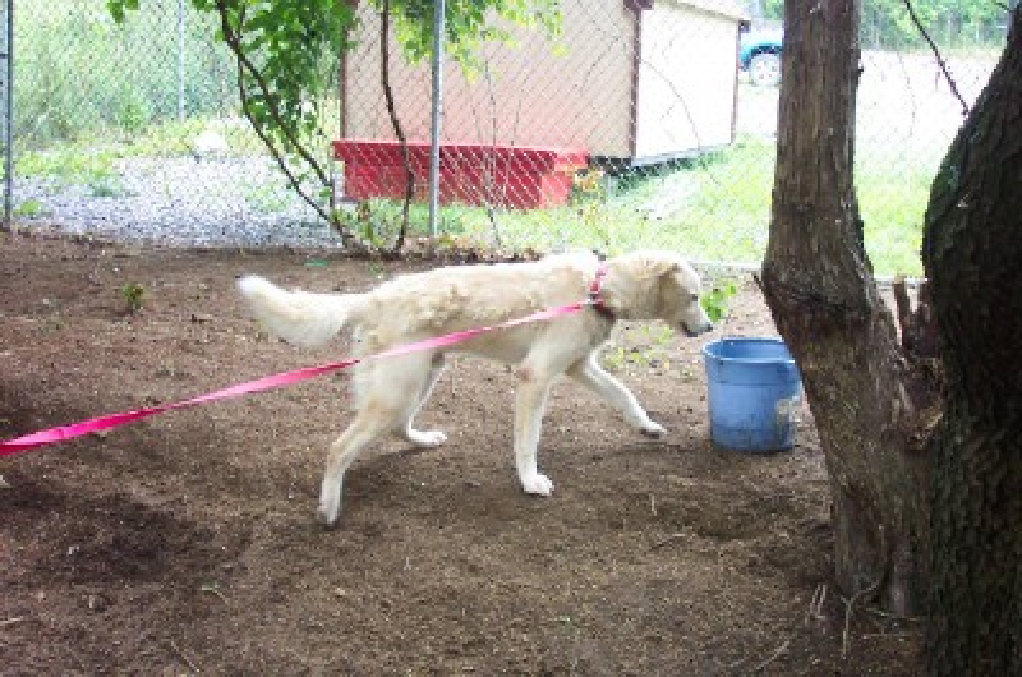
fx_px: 992
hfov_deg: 54.5
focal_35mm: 35
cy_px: 338
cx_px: 511
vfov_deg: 37.7
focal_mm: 7.5
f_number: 2.8
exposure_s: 1/125
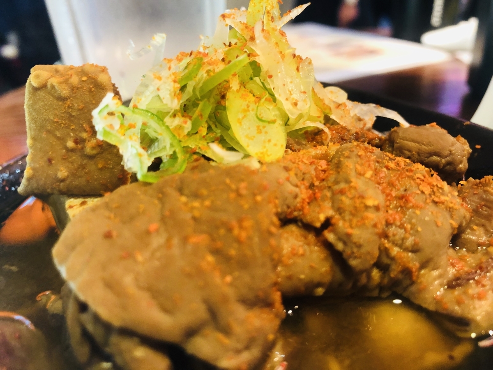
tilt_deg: -27.6
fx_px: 399
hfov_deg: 63.4
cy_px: 185
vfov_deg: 49.7
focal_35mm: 28
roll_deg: +4.9
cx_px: 246
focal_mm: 4
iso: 64
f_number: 1.8
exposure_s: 1/17
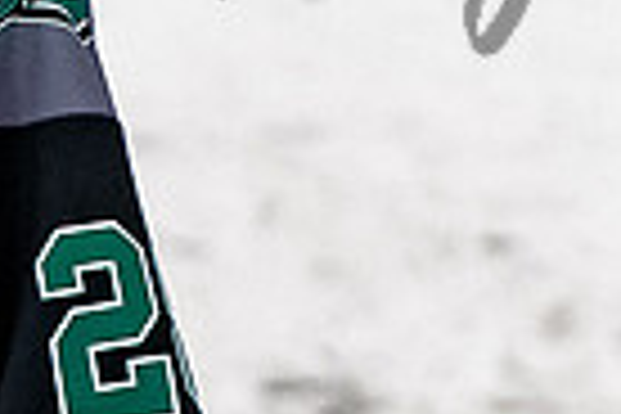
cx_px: -215
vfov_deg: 0.5
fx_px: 43484
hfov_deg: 0.8
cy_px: -426
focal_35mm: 2521
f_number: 3.5
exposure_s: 1/800
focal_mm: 200
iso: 2500
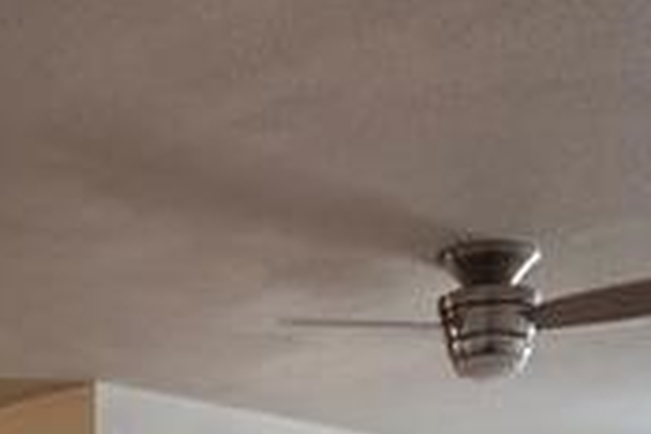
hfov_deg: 32.0
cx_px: 202
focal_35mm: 62
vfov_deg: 19.1
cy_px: 662
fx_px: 1121
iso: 250
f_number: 1.9
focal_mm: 2.2
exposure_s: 1/120
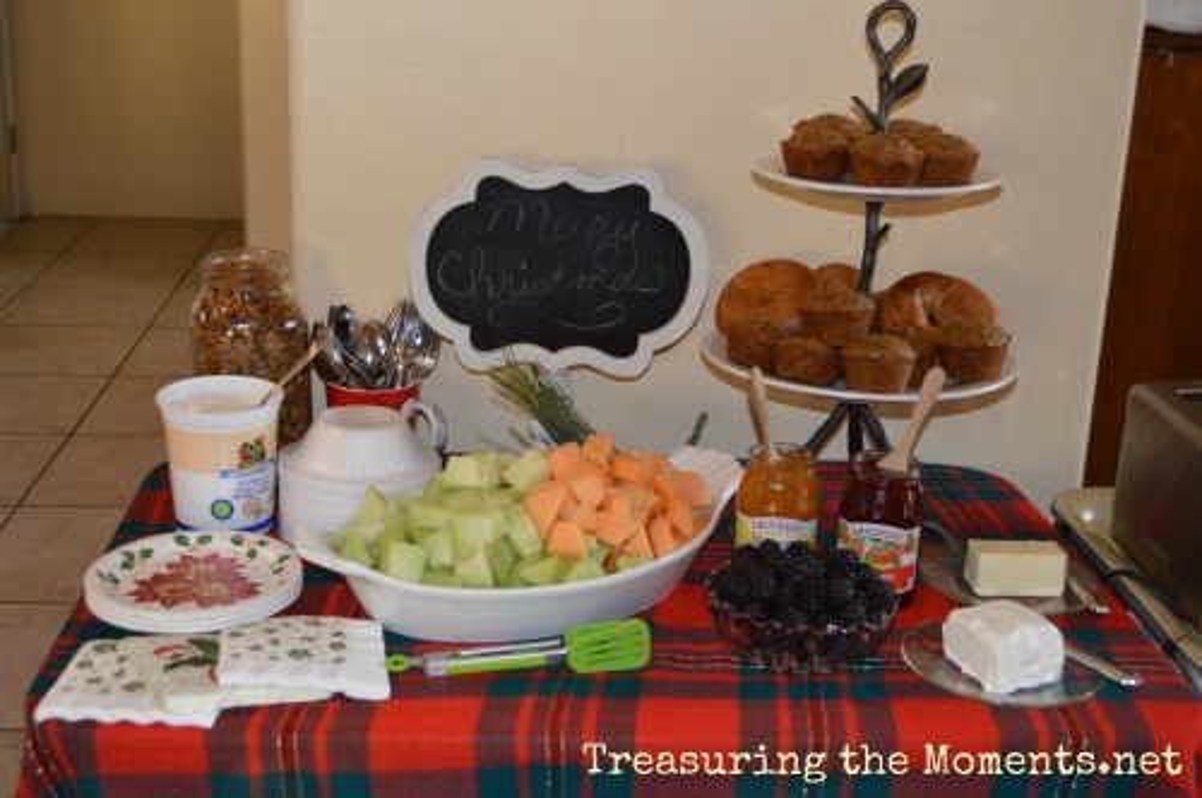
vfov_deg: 28.0
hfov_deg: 41.2
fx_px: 1601
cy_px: 399
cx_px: 601
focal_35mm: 48
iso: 900
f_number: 4.8
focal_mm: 32
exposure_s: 1/60
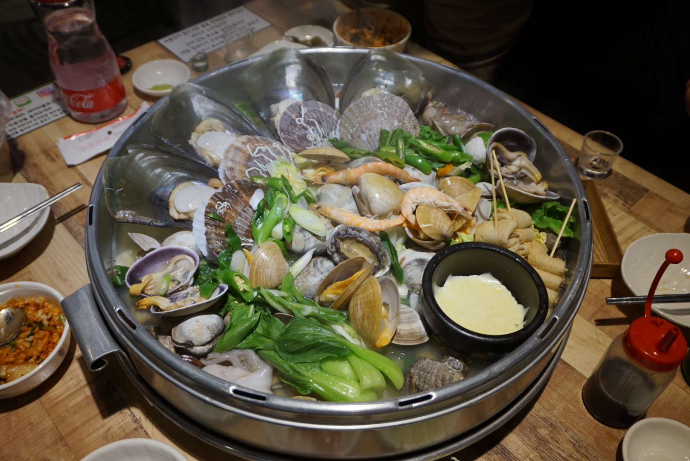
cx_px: 345
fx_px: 575
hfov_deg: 61.9
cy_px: 230
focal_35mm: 30
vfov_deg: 43.7
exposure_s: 1/160
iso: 200
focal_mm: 20
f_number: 4
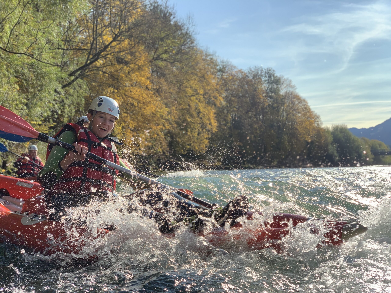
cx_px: 196
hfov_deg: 36.8
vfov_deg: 28.0
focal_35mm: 52
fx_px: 587
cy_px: 146
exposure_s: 1/1199
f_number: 2.4
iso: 16
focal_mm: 6
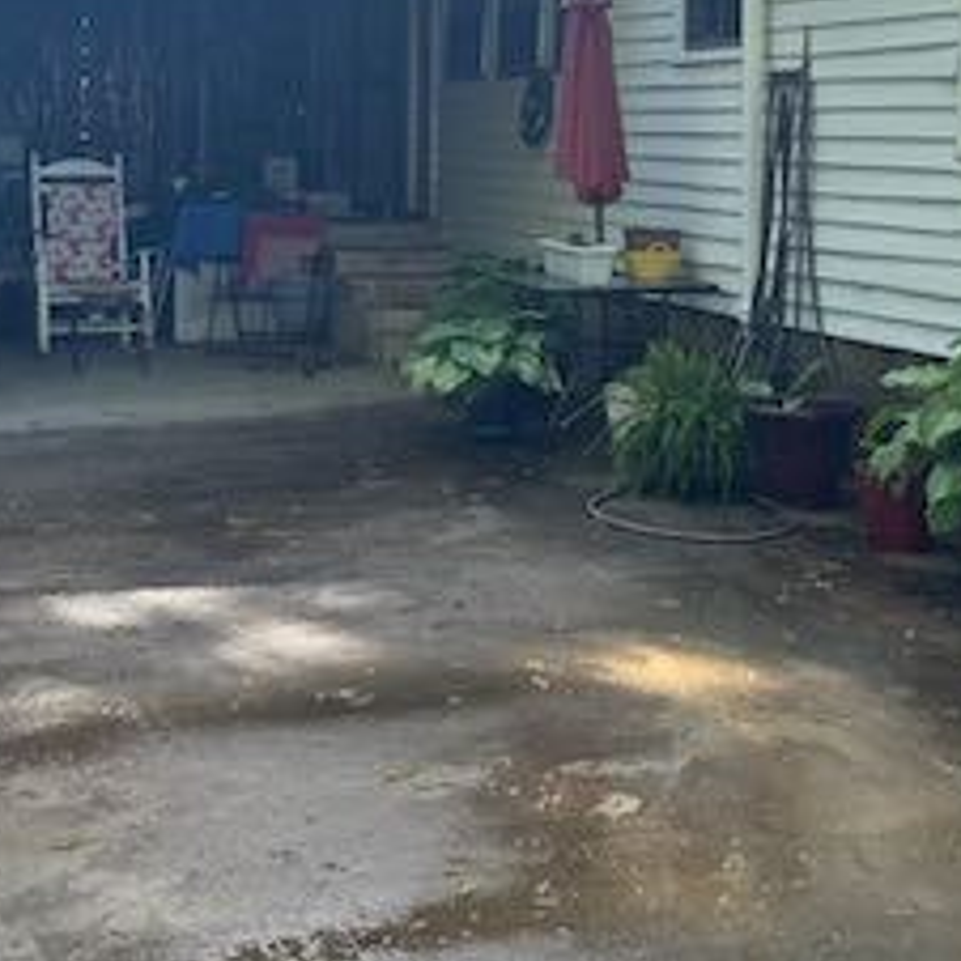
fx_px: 1885
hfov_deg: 28.1
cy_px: 217
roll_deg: -1.2
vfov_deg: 28.1
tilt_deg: -2.7
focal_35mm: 60
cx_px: 748
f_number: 1.78
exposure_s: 1/1076
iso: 80
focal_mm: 6.76
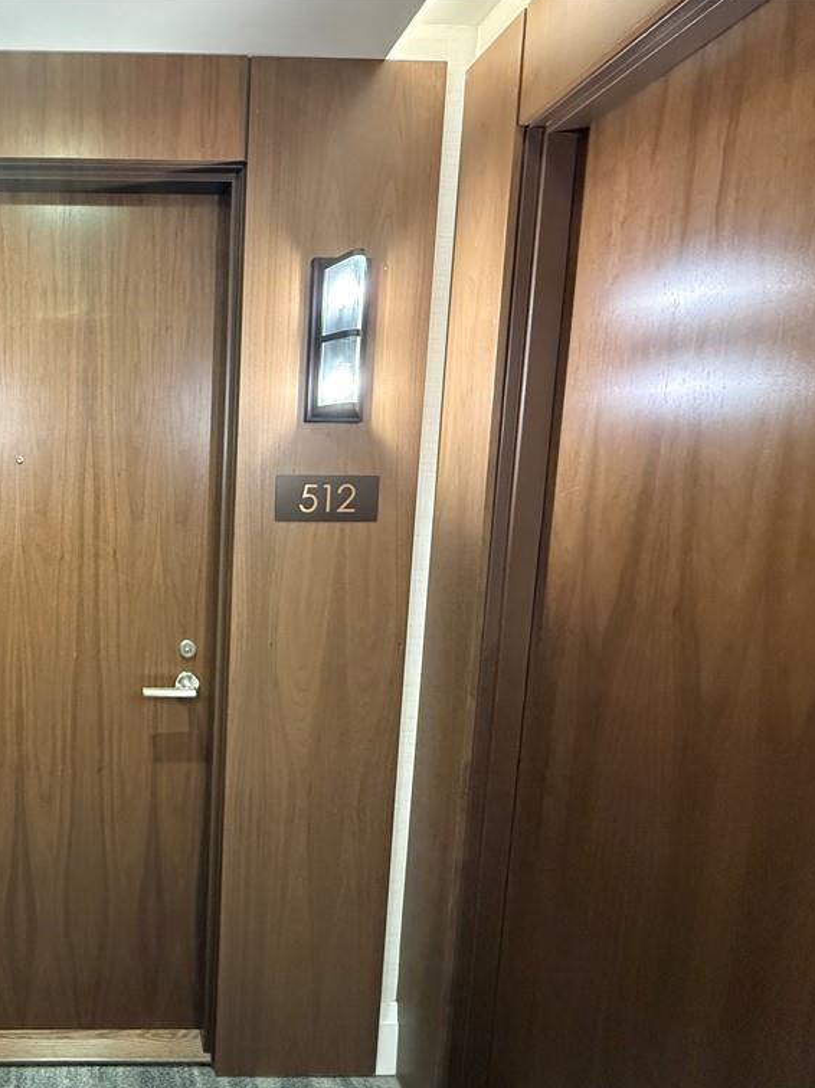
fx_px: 597
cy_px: 546
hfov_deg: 60.0
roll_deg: -0.9
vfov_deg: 84.7
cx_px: 107
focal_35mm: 19
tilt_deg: -5.6
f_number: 2.2
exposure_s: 1/60
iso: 800
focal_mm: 2.22
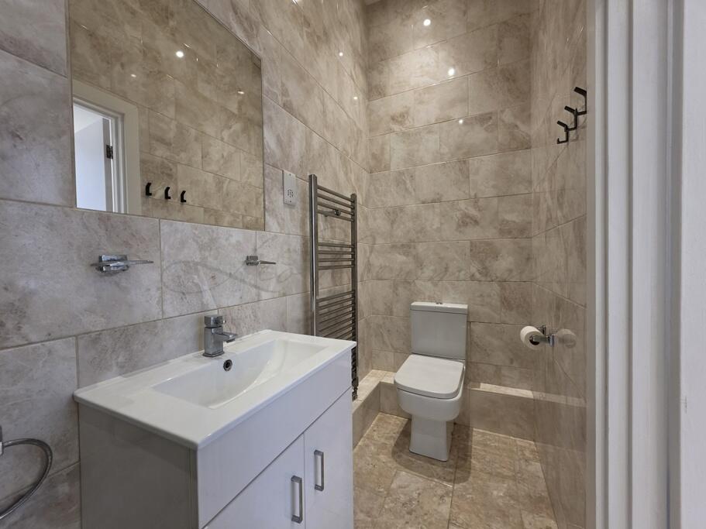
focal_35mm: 13
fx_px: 265
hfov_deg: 106.2
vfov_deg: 89.9
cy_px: 264
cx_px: 353
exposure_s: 1/50
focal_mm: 2.2
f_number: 1.9
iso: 200
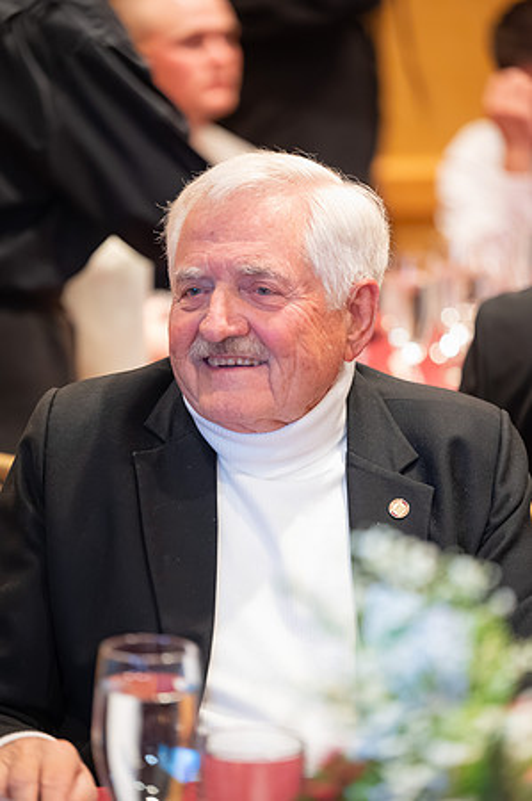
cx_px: 266
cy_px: 400
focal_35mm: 150
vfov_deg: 13.7
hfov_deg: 9.1
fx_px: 3332
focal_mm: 150
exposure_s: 1/100
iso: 8000
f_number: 2.8
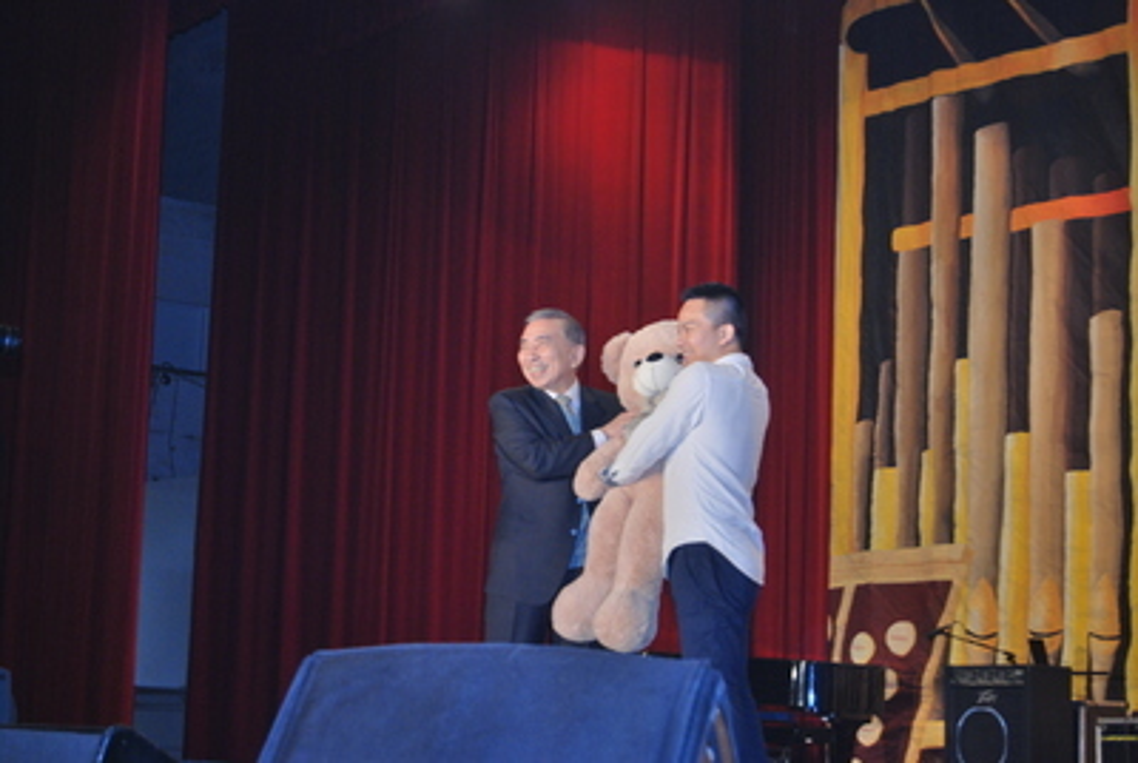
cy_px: 382
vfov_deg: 19.8
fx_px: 2184
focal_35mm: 69
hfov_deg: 29.2
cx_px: 569
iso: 250
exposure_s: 1/60
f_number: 5.3
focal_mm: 46
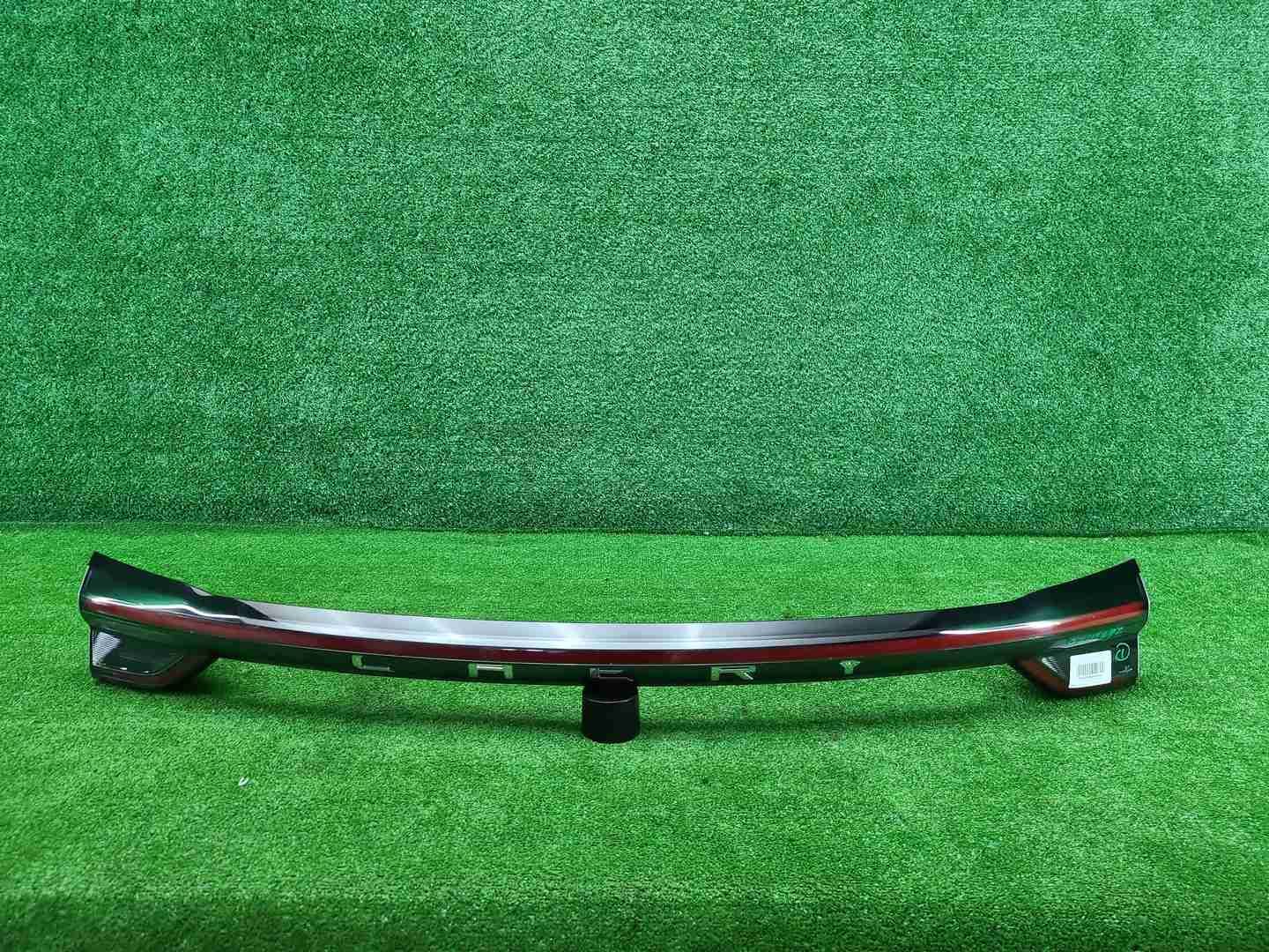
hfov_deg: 67.3
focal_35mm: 26
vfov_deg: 53.1
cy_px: 476
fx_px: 953
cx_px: 634
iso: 209
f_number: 1.8
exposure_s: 1/50
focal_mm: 5.4
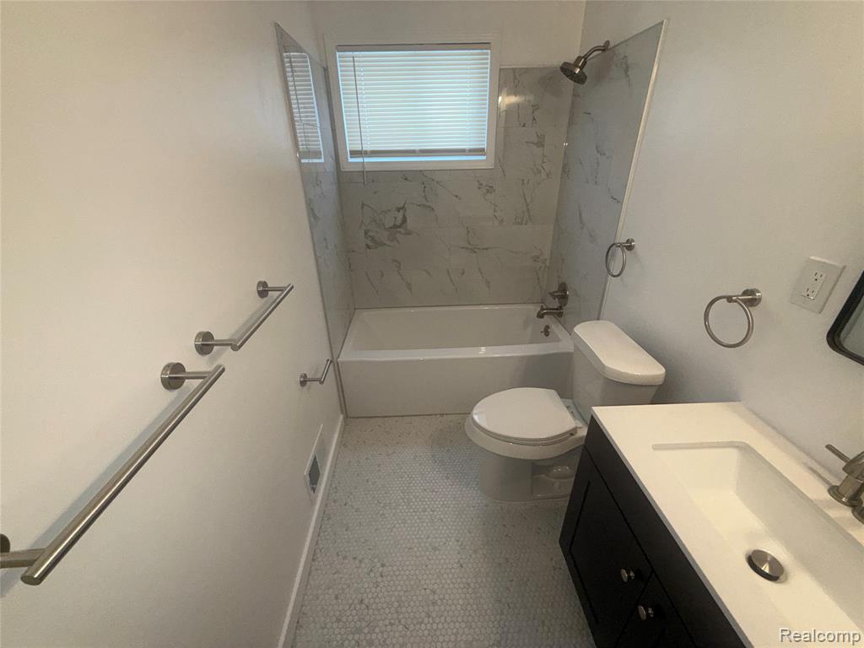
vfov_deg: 85.7
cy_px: 324
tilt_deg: -26.1
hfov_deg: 102.1
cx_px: 432
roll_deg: +2.1
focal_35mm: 14
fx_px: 349
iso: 100
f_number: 2.2
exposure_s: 1/120
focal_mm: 2.22
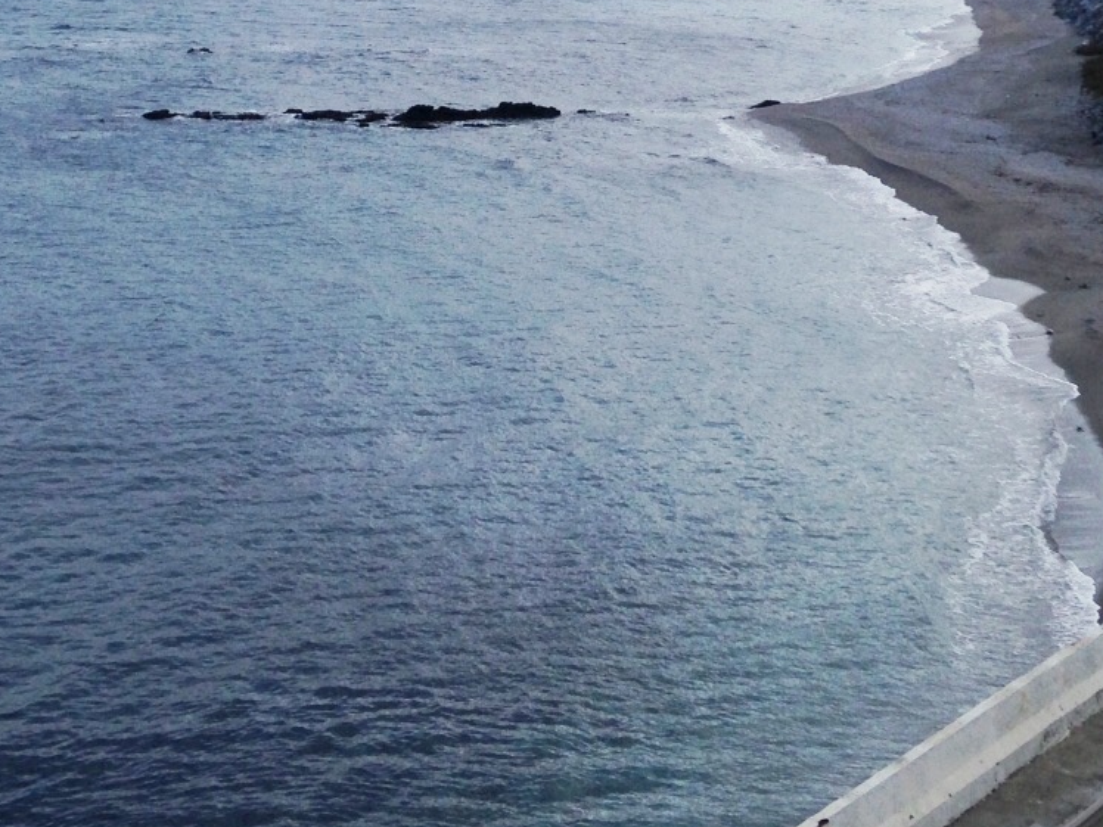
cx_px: 674
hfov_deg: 27.0
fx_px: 2294
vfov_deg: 19.7
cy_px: -41
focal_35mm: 72
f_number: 2.4
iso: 50
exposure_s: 1/1808
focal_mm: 4.12
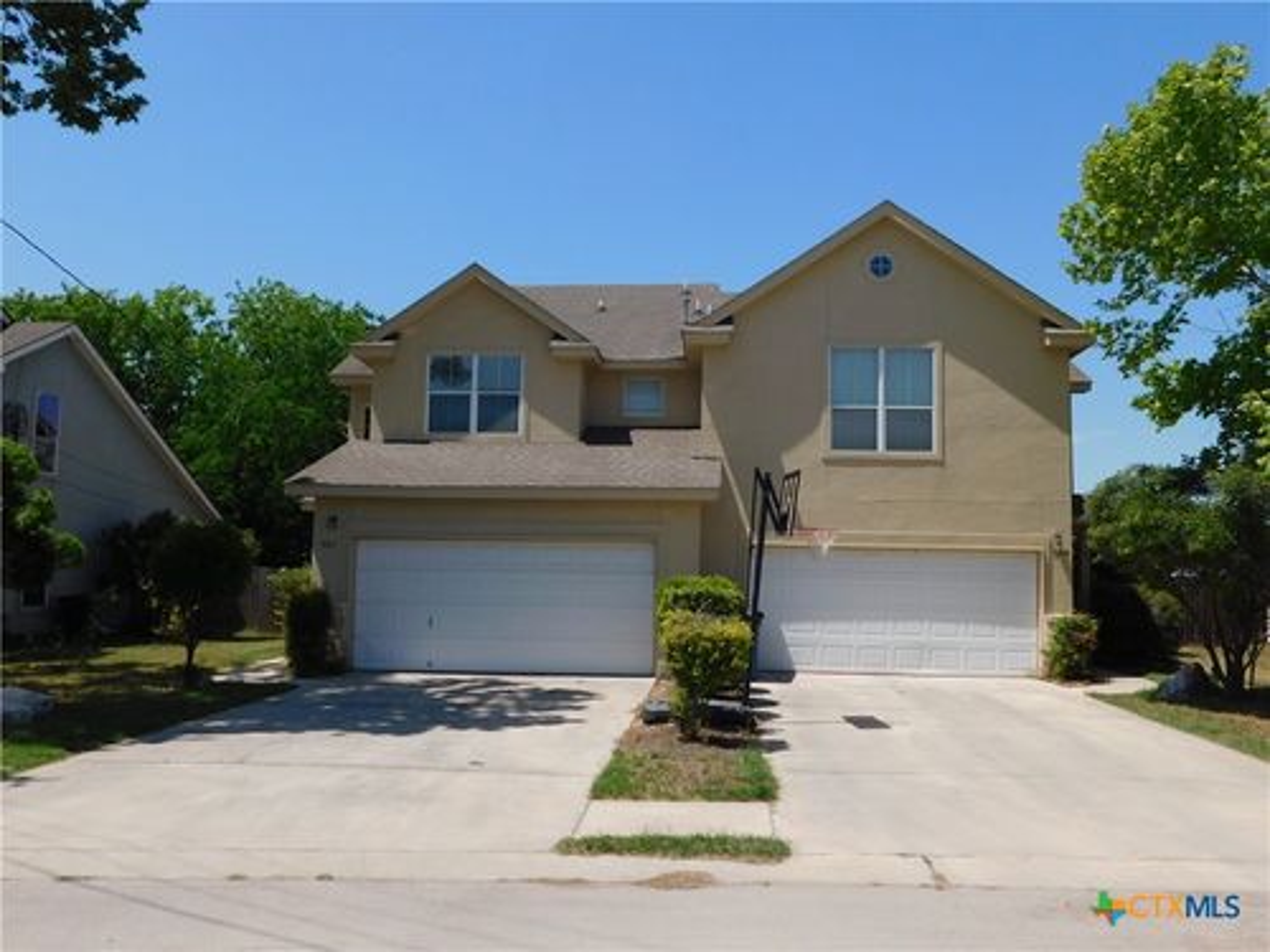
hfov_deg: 60.0
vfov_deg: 46.8
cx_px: 635
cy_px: 476
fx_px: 1101
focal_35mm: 30
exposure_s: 1/500
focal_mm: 5.3
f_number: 6.4
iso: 125
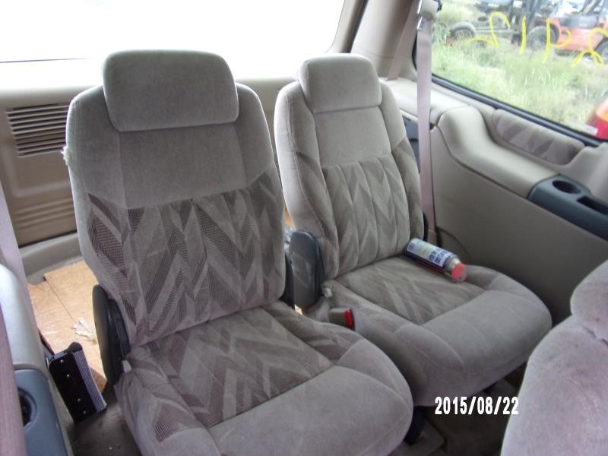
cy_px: 228
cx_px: 304
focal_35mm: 24
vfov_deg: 56.8
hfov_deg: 71.6
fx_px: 422
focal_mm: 4.3
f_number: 3.3
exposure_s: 1/34
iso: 147
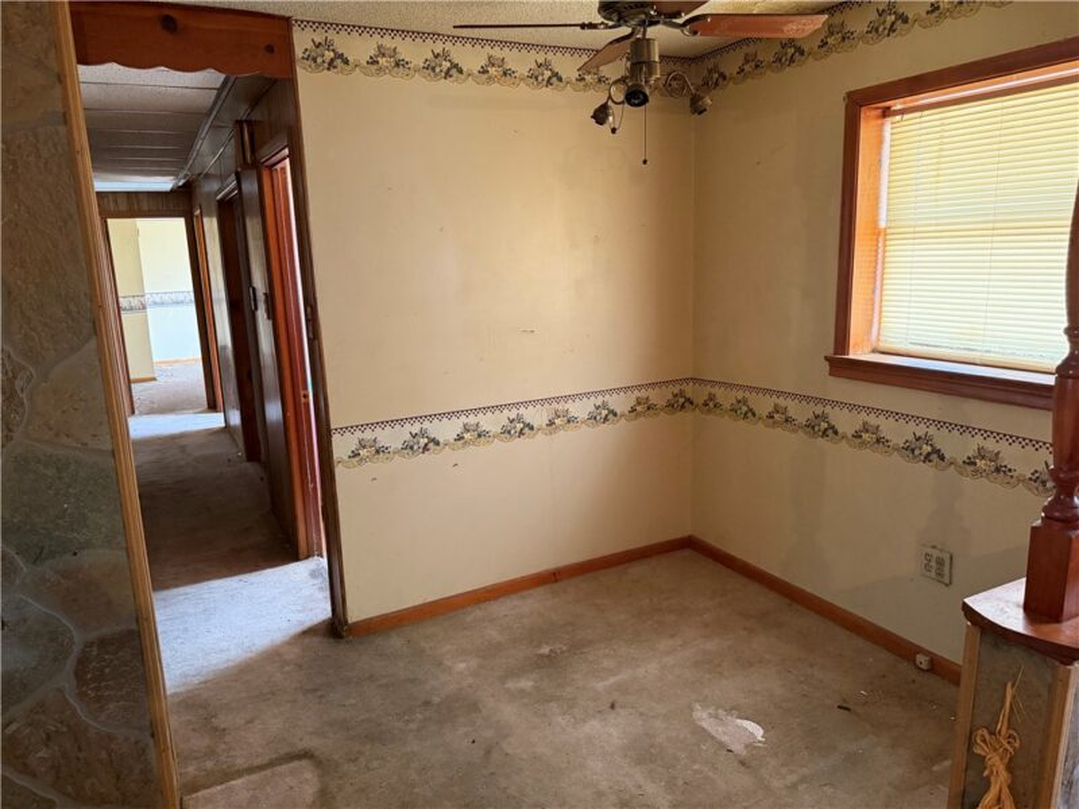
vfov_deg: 56.8
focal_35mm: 24
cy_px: 404
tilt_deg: -11.6
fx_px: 748
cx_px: 540
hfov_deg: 71.6
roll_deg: +1.2
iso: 800
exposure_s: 1/60
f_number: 1.78
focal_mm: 6.76
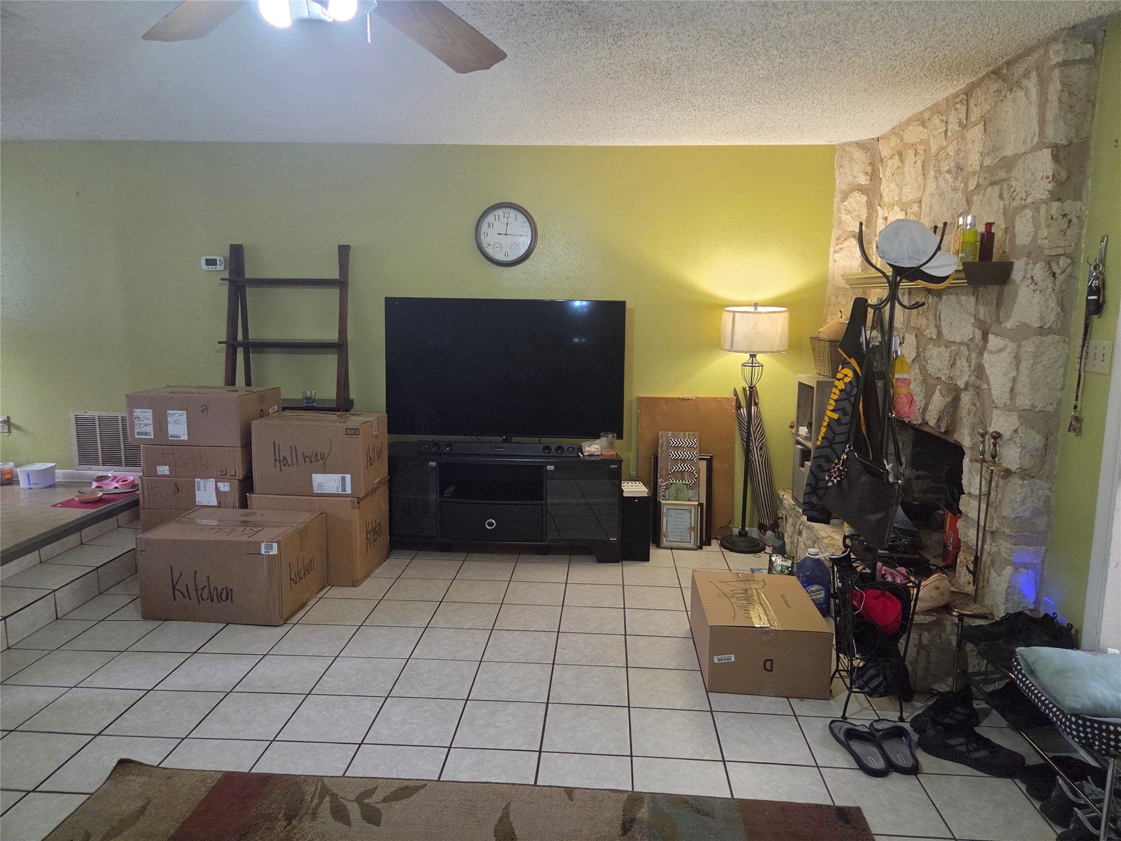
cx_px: 560
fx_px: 745
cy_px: 420
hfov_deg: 73.9
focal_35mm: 23
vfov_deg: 58.9
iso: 640
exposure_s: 1/120
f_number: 1.8
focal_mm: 5.4
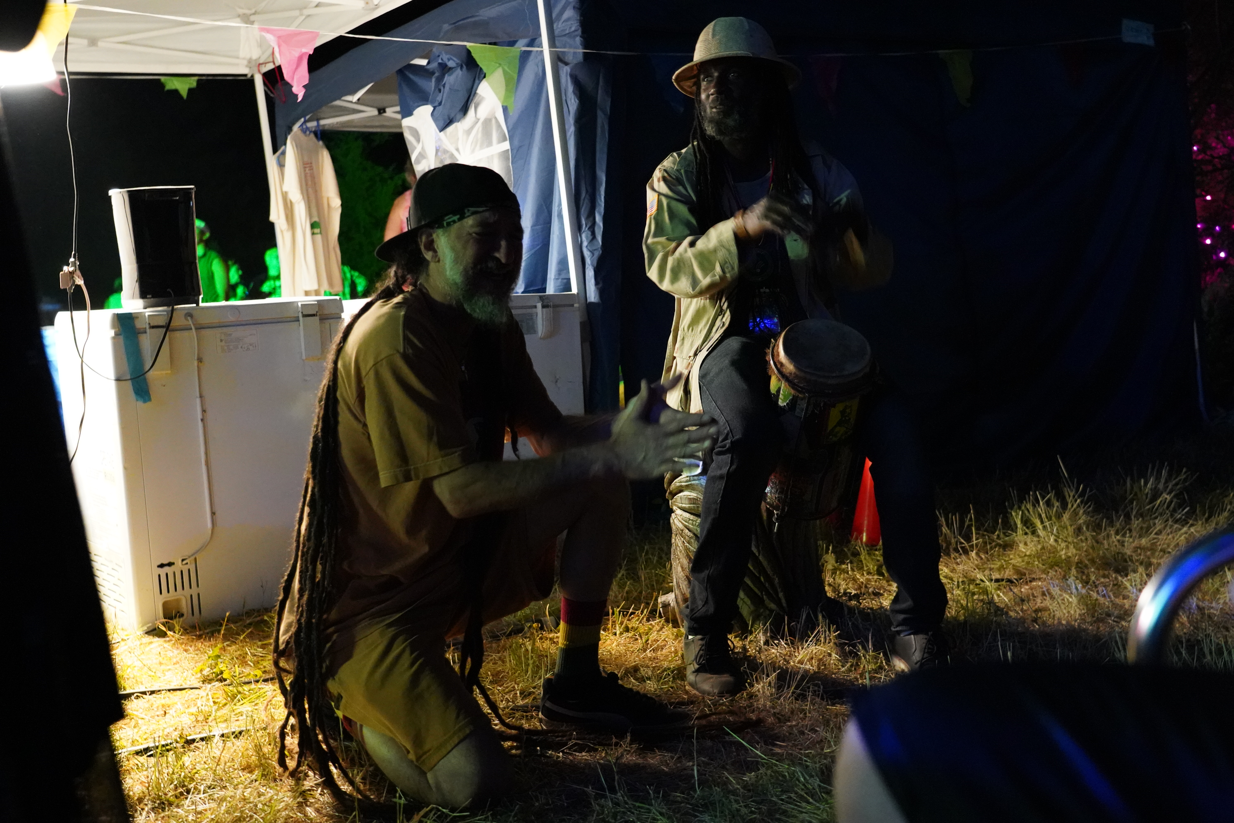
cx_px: 617
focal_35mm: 38
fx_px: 1302
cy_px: 412
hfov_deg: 50.7
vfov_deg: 35.1
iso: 12800
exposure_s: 1/15
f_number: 4
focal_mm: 38
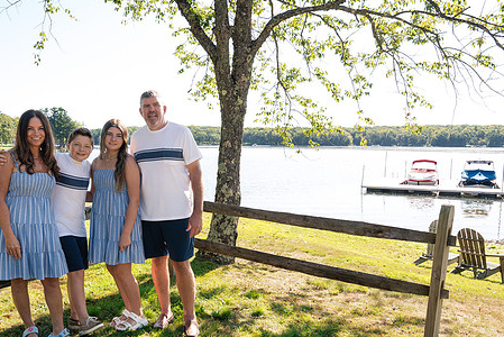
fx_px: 434
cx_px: 221
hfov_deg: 60.1
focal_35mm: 31
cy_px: 206
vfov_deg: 42.1
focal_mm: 24
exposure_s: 1/250
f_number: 5.6
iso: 250
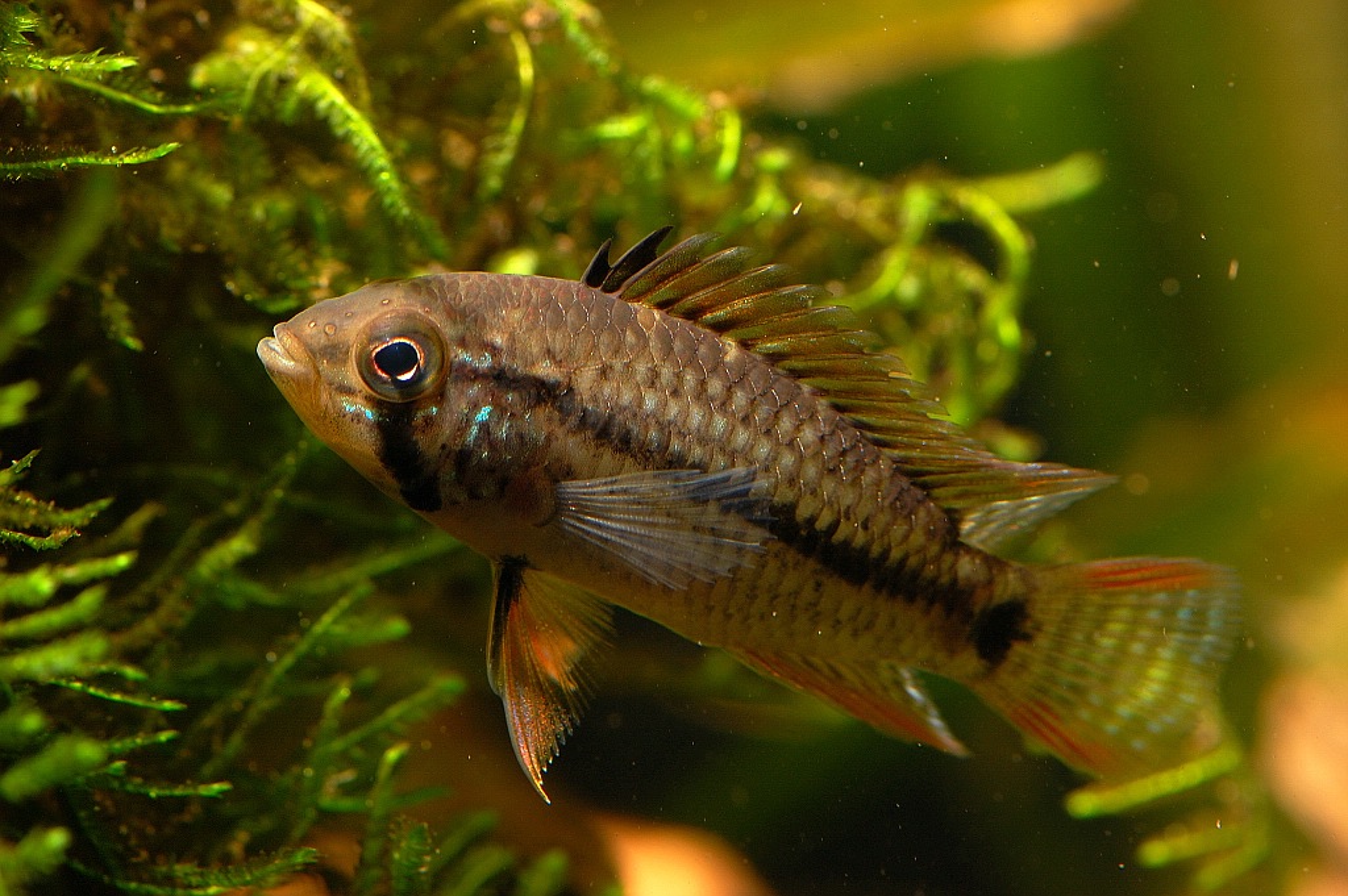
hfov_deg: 13.1
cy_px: 448
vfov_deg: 8.7
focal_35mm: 158
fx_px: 5893
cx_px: 674
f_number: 11
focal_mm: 105
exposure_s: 1/60
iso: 200
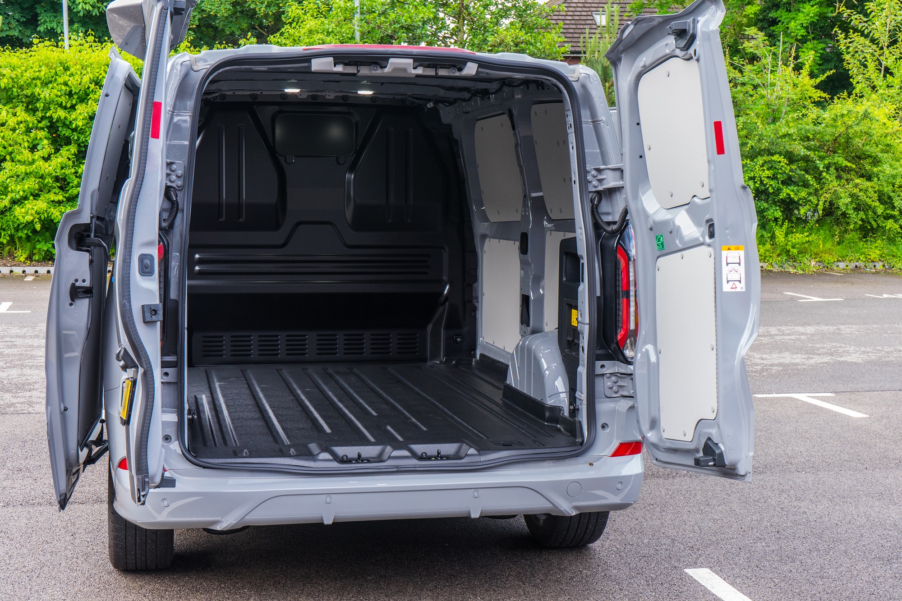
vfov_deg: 26.5
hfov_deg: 38.9
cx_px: 451
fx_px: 1278
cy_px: 300
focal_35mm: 51
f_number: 11
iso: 1250
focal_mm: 51
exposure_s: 1/60
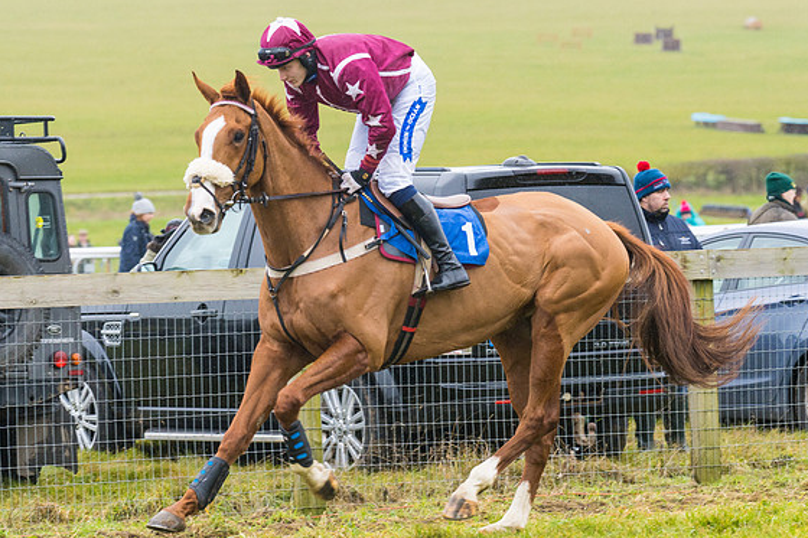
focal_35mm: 219
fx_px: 4914
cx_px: 401
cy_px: 366
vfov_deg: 6.3
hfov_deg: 9.4
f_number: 4
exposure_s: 1/500
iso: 800
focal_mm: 135
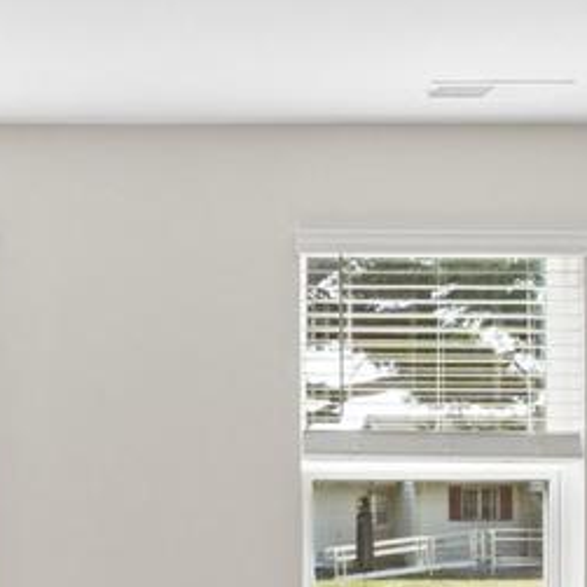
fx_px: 1543
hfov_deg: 20.7
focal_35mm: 80
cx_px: -26
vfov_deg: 21.2
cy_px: 482
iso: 400
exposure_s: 1/160
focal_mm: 11
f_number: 8
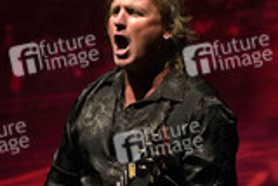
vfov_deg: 2.8
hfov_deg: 4.1
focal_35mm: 498
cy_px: 186
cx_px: 182
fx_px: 3849
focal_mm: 177
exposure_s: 1/100
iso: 1600
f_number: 5.6
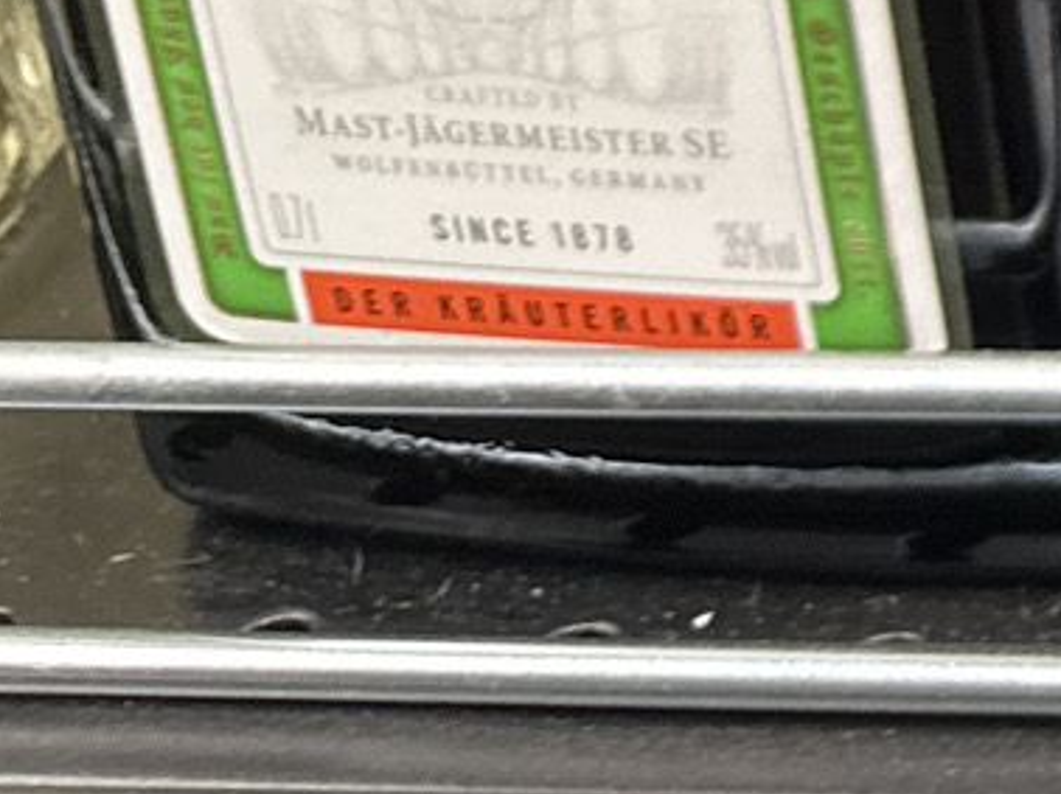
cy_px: -1187
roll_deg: +2.2
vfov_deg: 10.0
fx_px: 3890
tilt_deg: -17.6
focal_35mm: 127
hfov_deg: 11.8
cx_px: 2751
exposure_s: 1/50
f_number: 1.78
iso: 125
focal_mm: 6.86
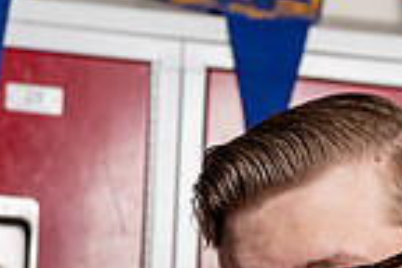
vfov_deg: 8.8
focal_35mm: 144
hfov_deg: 14.2
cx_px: 324
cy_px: 592
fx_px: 1608
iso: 160
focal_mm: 46
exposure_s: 1/250
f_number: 4
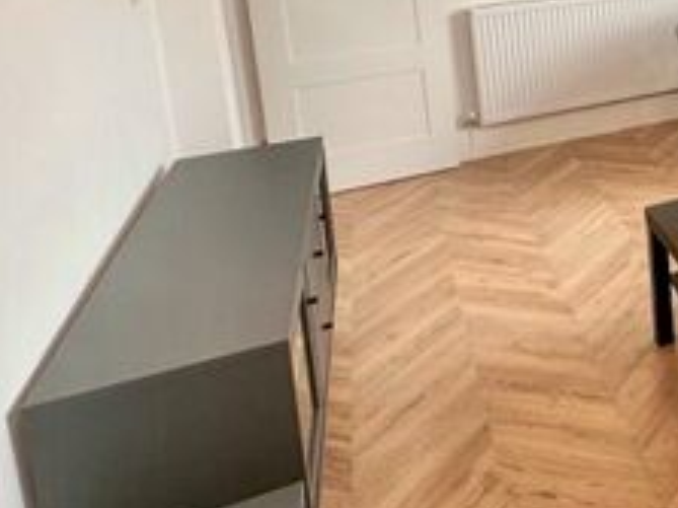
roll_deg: +1.6
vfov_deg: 29.8
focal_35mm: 44
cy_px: -38
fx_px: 861
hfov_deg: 32.8
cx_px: 867
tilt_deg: -9.4
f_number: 2.2
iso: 50
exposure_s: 1/99
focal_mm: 2.22
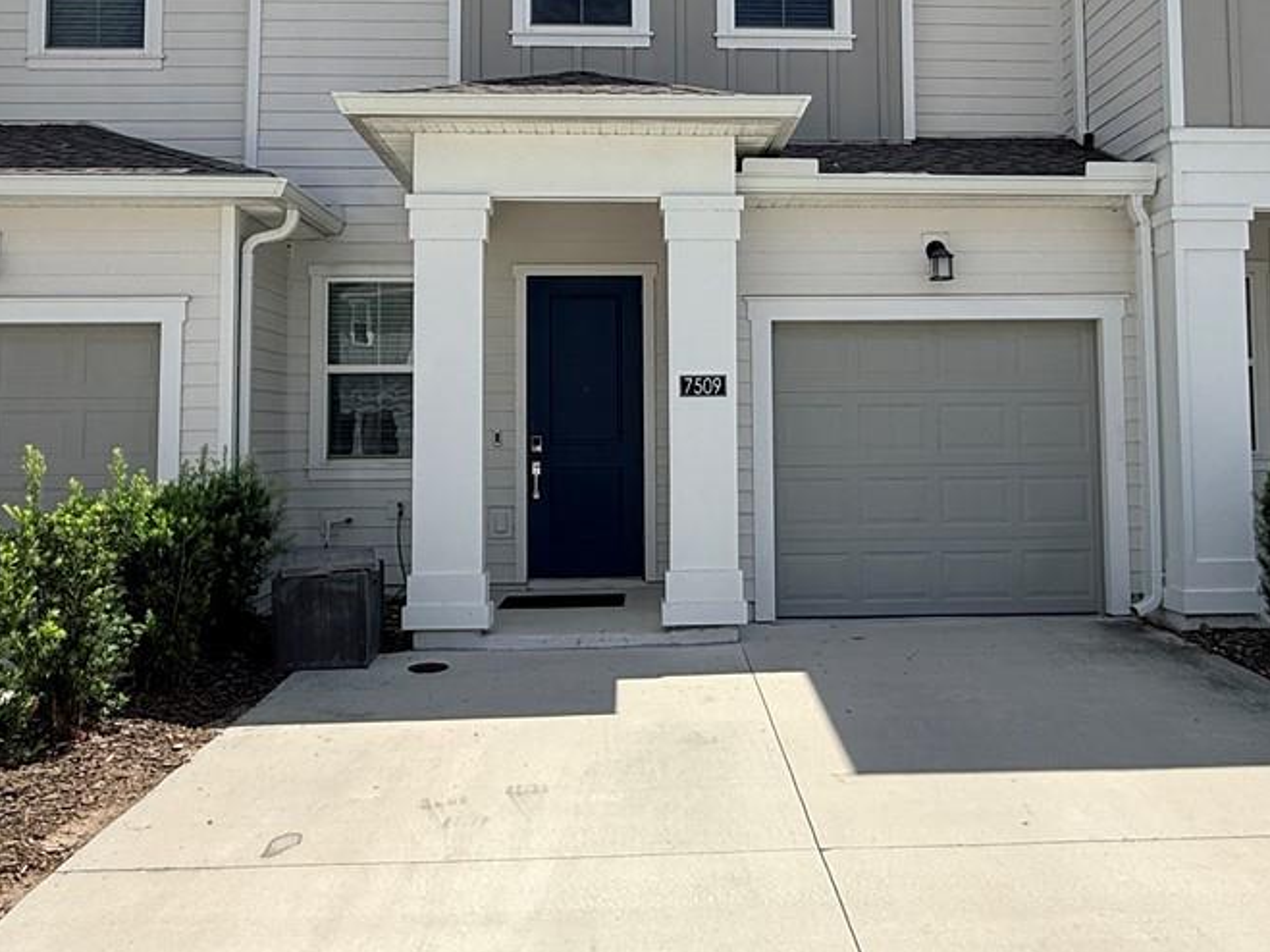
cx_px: 703
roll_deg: +0.3
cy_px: 366
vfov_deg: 41.5
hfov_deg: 53.9
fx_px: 1247
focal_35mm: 34
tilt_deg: +3.7
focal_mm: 2.22
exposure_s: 1/2611
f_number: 2.2
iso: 50
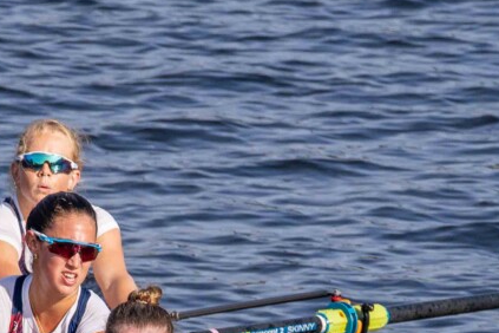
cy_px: 447
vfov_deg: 1.1
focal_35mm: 1210
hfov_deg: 1.7
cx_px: 171
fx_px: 16771
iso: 160
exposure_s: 1/2000
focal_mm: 200
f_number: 4
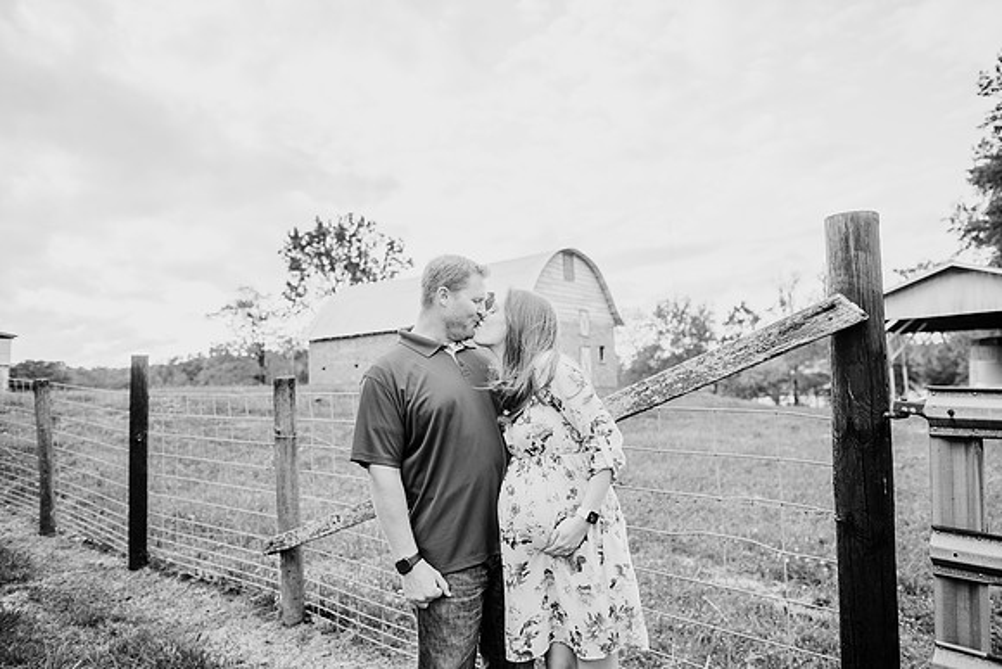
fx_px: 668
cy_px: 334
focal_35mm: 24
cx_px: 501
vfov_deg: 53.2
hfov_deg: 73.7
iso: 160
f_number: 2.8
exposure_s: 1/500
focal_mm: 24
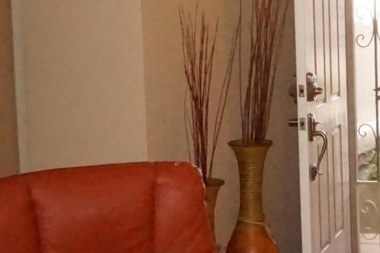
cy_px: 87
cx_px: 610
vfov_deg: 15.7
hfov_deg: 19.5
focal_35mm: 87
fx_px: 918
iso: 8000
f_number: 13
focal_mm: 16
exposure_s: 1/100
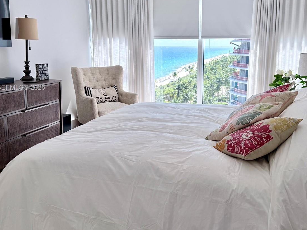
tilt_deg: -8.6
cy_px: 88
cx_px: 182
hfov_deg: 52.3
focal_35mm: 35
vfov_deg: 40.5
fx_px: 310
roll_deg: -0.4
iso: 100
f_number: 1.78
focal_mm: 6.76
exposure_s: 1/750
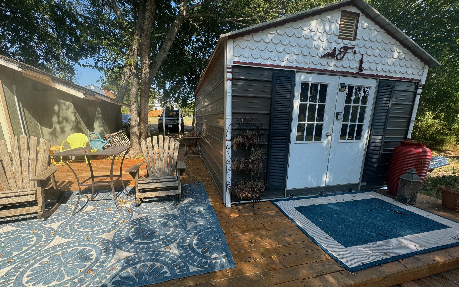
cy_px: 162
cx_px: 231
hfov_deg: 101.5
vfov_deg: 74.5
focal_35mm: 15
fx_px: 188
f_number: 2.2
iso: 40
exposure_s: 1/405
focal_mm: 2.22
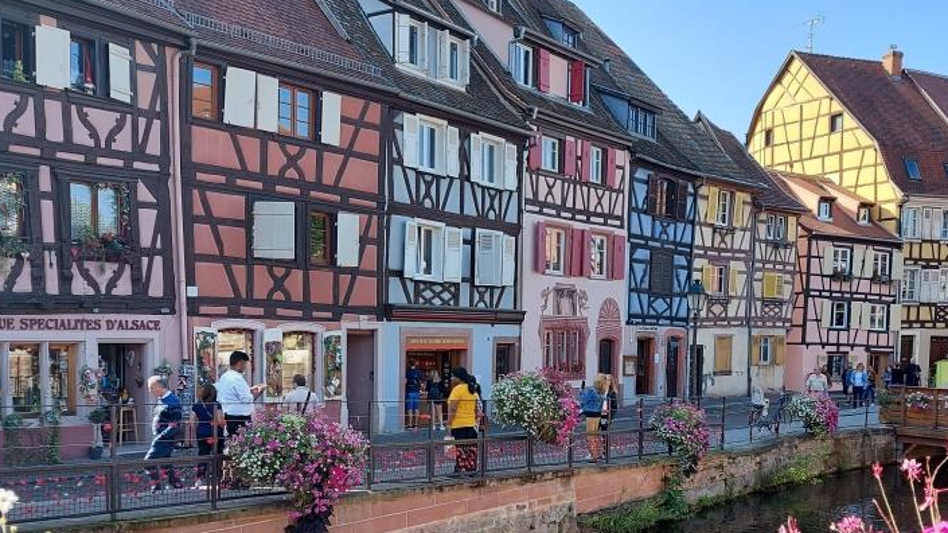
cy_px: 377
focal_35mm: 38
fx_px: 955
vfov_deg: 30.8
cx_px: 522
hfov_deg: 52.7
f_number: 1.8
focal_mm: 5.23
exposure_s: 1/187
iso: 32
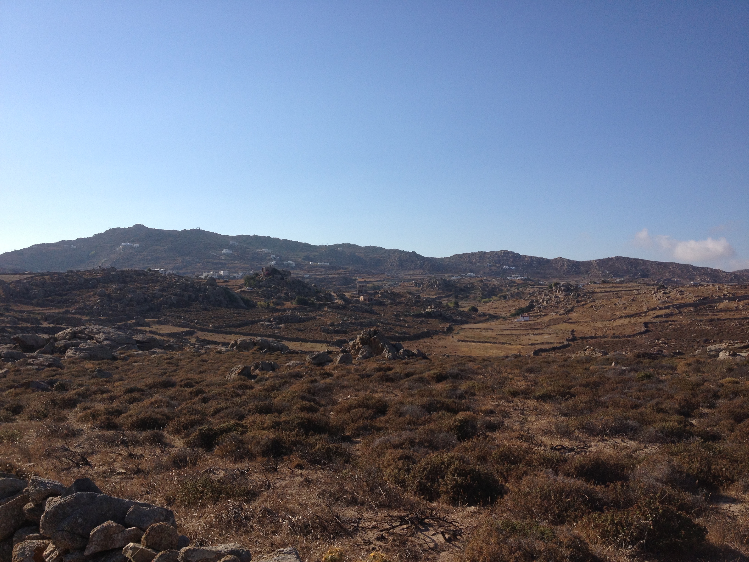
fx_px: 757
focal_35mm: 35
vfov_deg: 40.7
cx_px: 374
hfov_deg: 52.6
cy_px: 281
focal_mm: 4.28
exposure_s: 1/2404
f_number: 2.4
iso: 50
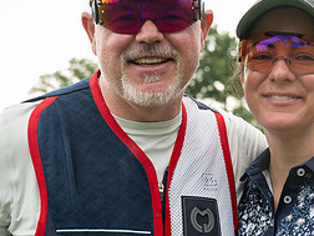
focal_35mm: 102
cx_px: 206
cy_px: 144
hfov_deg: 19.2
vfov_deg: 14.5
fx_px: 925
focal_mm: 46
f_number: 5
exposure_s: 1/100
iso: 80
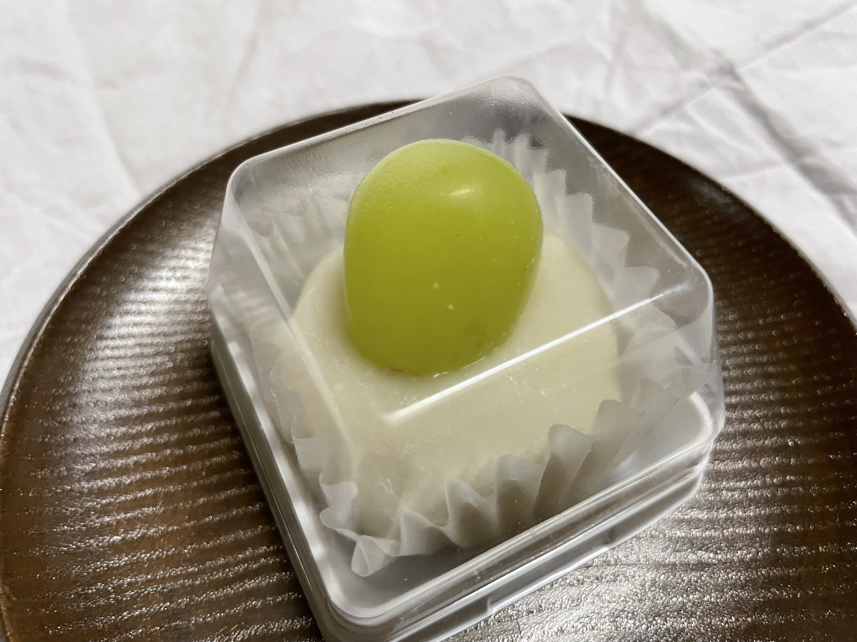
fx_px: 644
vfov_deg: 53.1
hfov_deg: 67.3
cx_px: 428
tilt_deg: -55.1
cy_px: 321
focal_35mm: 26
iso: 320
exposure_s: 1/50
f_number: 1.6
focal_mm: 4.2
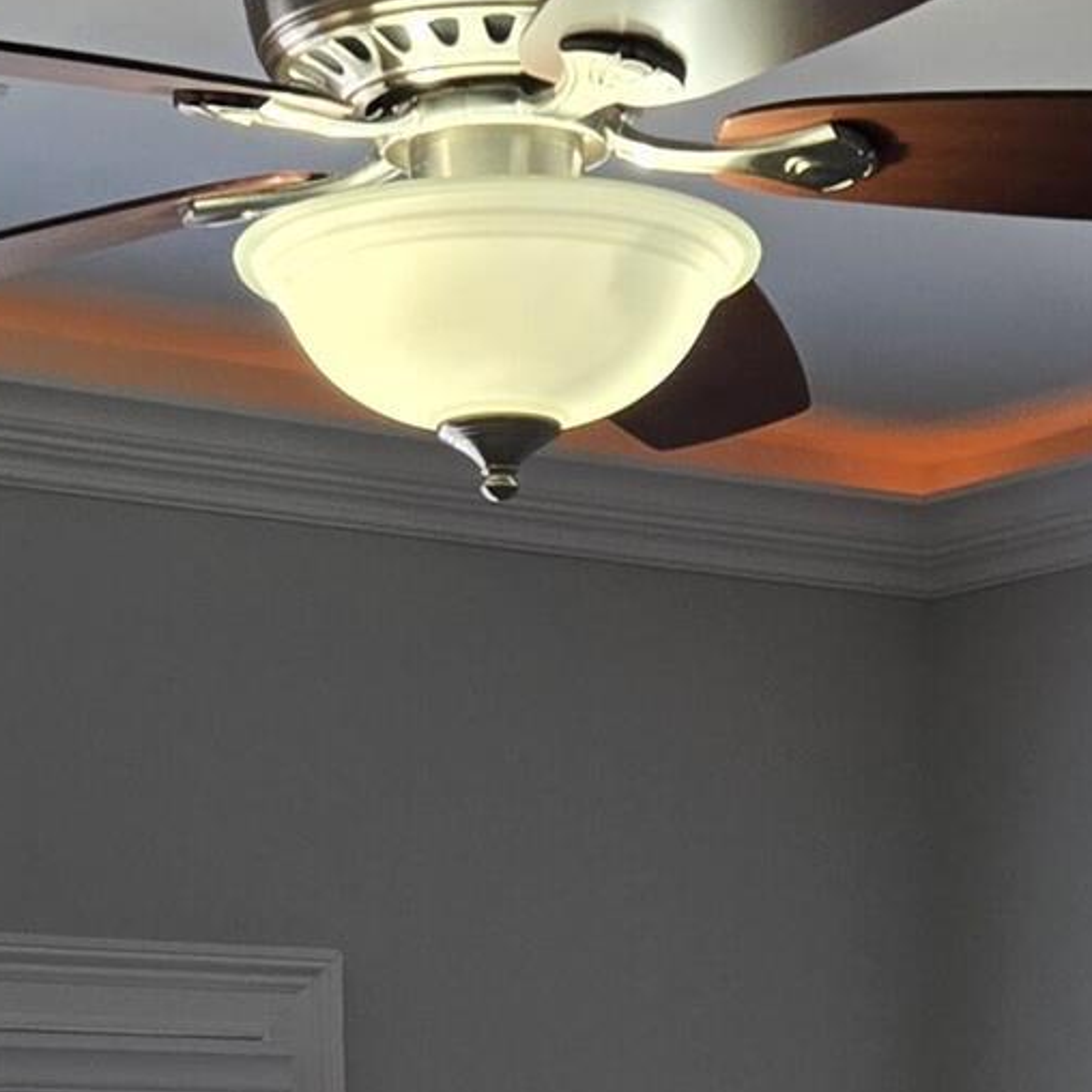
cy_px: 1417
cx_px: 417
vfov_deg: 13.7
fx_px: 4390
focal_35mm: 123
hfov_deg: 14.2
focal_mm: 5.4
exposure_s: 1/120
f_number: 1.8
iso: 50
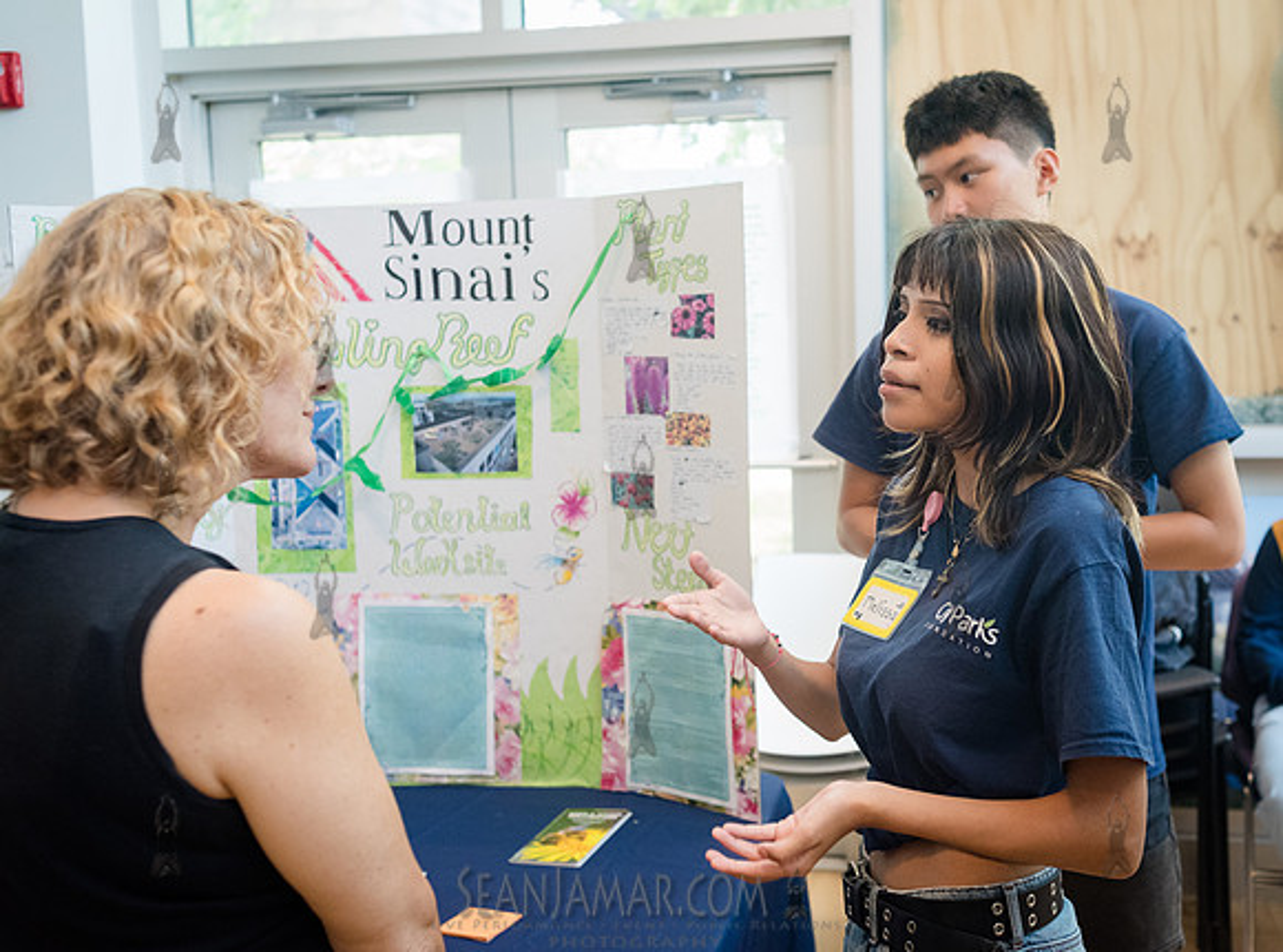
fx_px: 1451
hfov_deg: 47.5
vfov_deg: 36.3
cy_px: 453
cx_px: 746
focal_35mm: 39
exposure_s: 1/500
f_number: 4
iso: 4000
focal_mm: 35
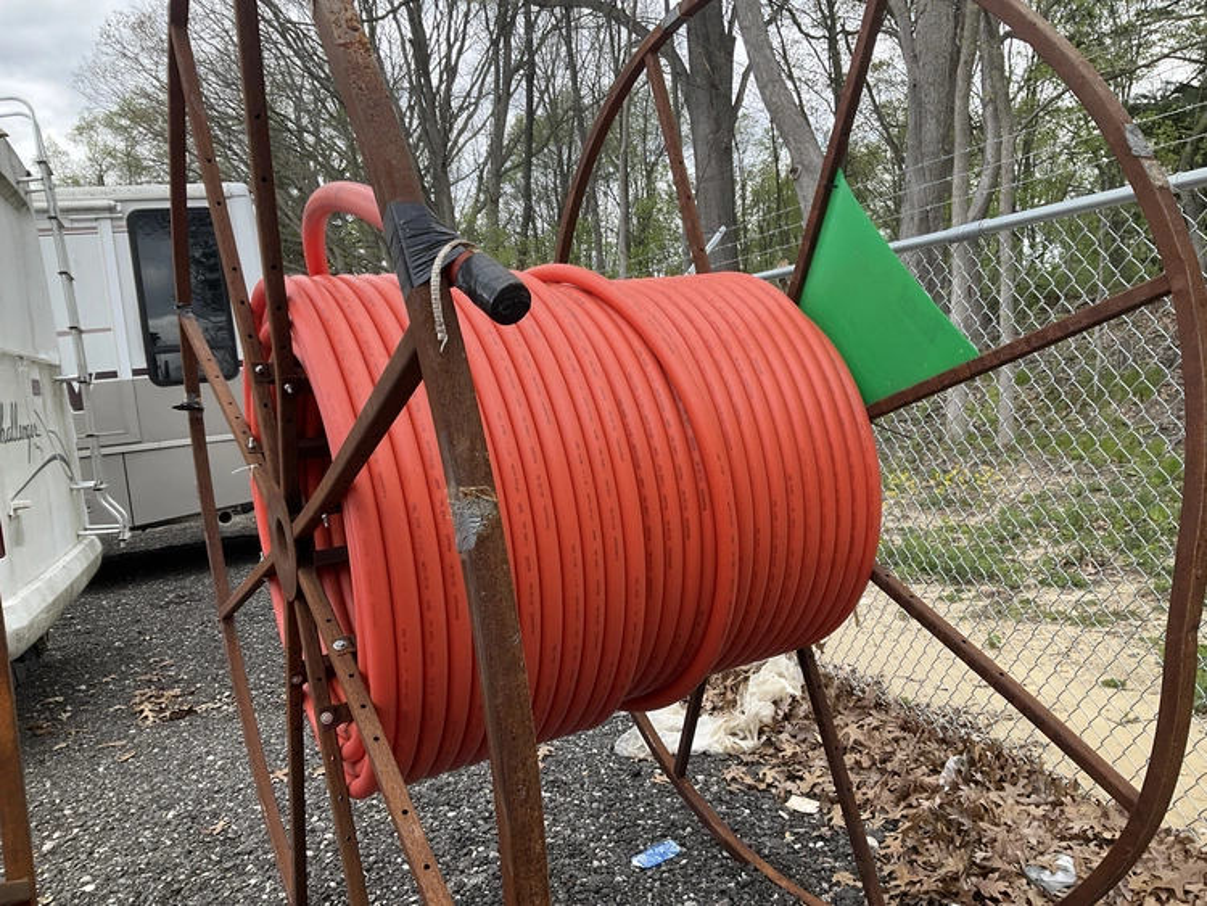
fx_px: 1012
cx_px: 604
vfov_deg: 48.3
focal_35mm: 29
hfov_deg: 61.6
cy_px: 453
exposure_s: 1/299
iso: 25
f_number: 1.8
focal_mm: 3
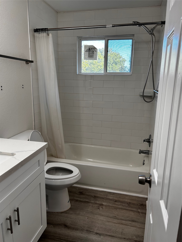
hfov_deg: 53.1
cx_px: 91
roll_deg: -1.5
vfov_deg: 67.3
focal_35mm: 26
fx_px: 182
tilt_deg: -11.7
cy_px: 121
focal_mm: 5.7
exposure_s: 1/120
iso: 64
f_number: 1.5
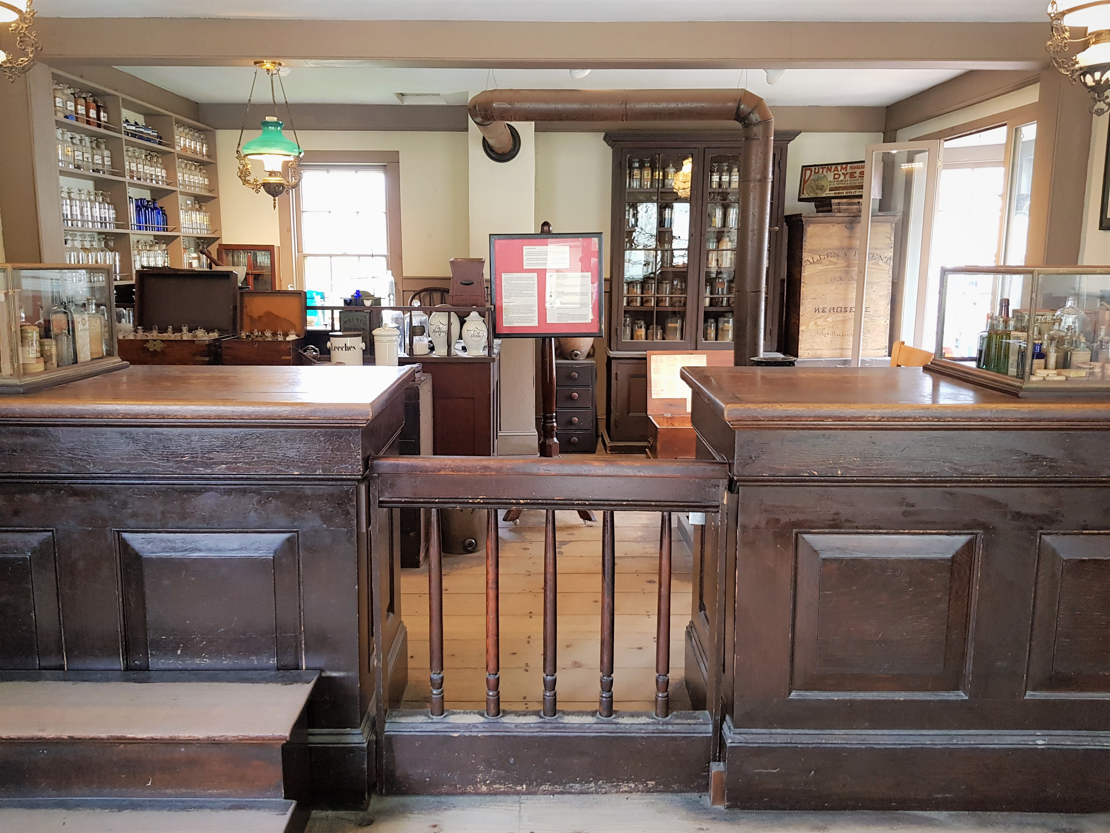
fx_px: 834
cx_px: 555
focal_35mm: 26
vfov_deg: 53.1
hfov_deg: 67.3
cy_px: 416
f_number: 1.7
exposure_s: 1/40
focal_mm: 4.2
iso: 200
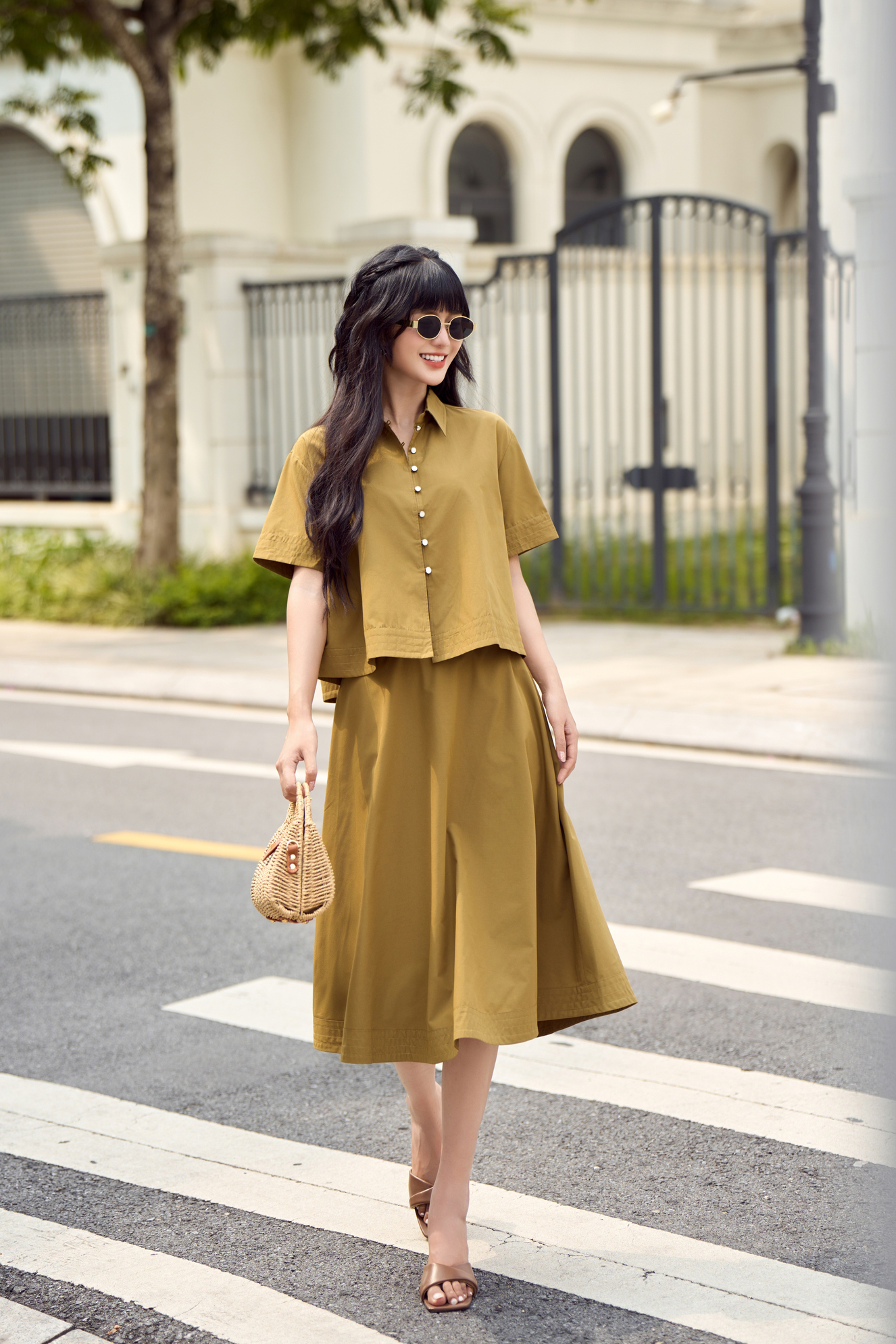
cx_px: 448
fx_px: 3097
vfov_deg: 24.5
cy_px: 672
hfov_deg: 16.5
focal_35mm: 83
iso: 100
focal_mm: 83
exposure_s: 1/640
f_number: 2.8
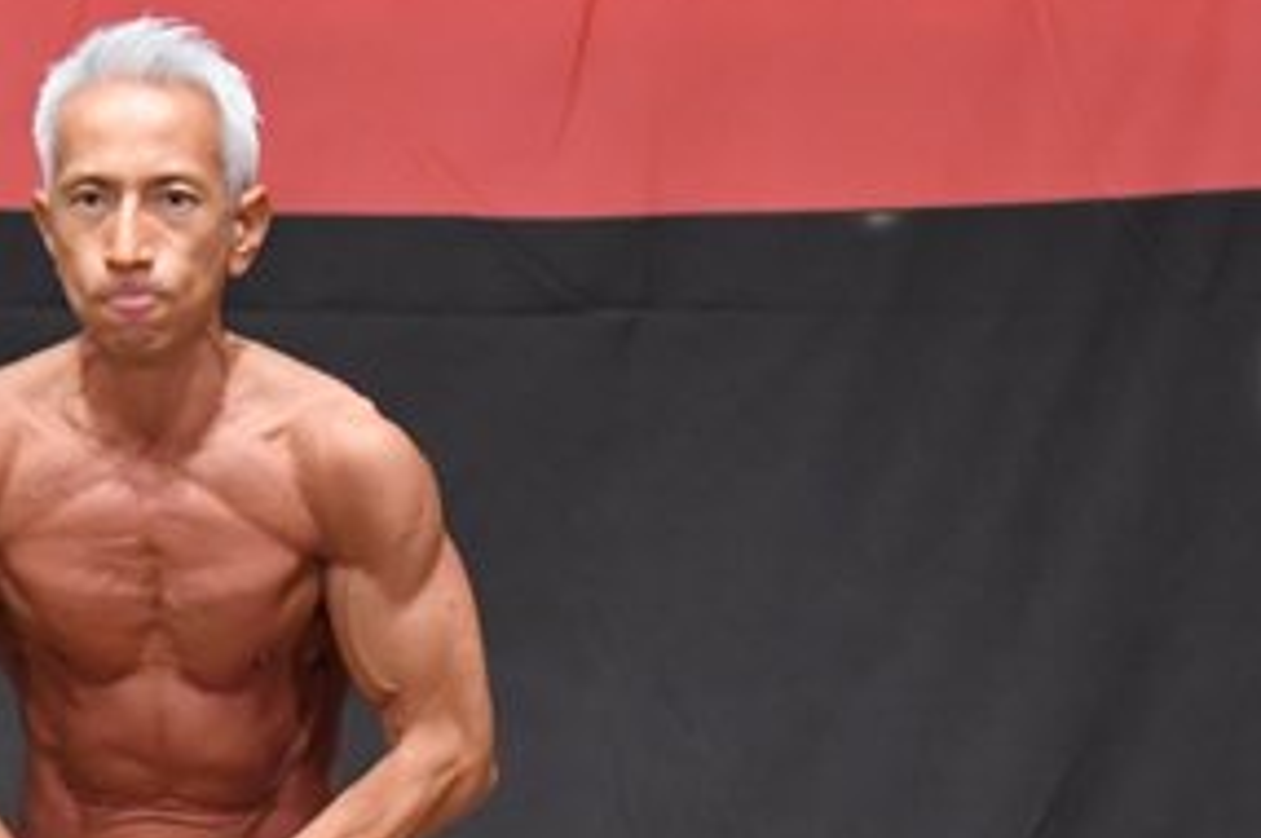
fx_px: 22777
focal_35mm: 651
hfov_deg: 3.2
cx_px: 293
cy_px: 966
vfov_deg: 2.1
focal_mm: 160
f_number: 5.6
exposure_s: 1/400
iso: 6400
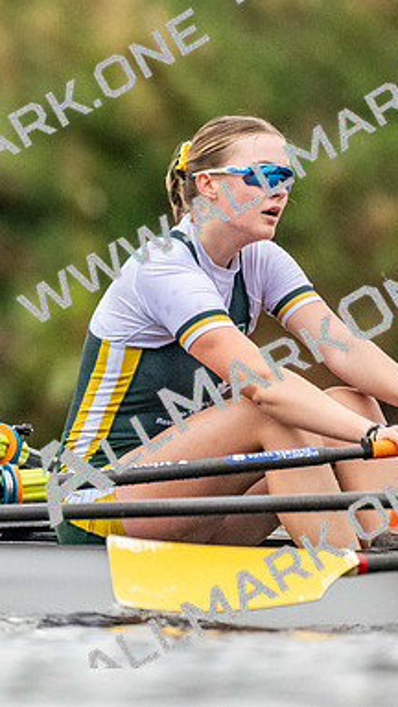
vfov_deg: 1.5
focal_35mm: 1424
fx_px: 26716
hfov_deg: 0.9
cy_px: 354
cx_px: -118
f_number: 4
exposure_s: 1/2500
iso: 5000
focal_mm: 600
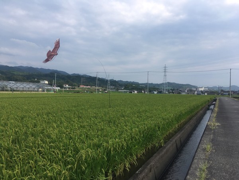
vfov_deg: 48.2
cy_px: 90
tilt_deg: -0.5
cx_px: 120
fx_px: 200
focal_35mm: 29
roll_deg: -0.1
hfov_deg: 61.7
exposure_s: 1/1115
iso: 25
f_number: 2.2
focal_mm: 4.15
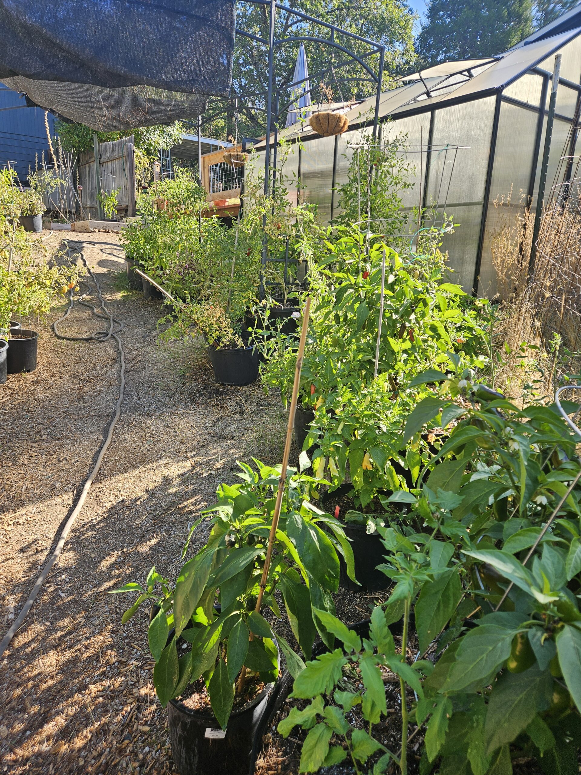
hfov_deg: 58.9
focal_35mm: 23
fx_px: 515
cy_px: 388
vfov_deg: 73.9
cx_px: 290
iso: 25
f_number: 1.8
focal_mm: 5.4
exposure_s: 1/313
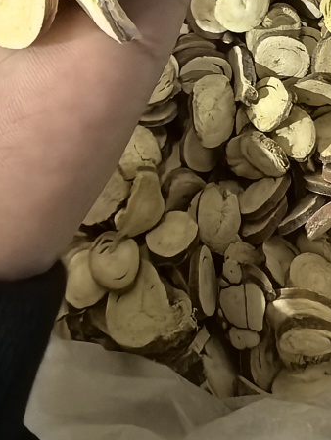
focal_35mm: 64
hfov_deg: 22.9
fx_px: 815
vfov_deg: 28.3
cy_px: -8
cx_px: 199
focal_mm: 1.95
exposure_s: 1/50
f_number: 2.2
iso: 800
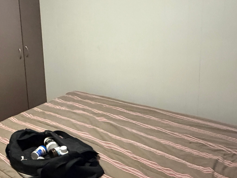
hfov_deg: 44.5
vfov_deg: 36.6
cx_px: 34
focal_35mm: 39
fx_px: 267
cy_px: 66
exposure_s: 1/50
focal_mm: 2.22
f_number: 2.2
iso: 1000
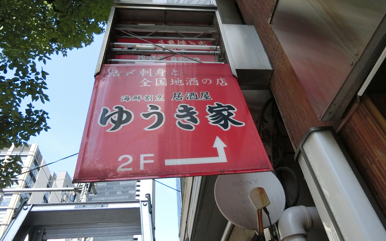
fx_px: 284
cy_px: 98
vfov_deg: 45.8
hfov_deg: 68.4
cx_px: 192
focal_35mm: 27
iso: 320
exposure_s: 1/1000
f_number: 3.5
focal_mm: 4.5
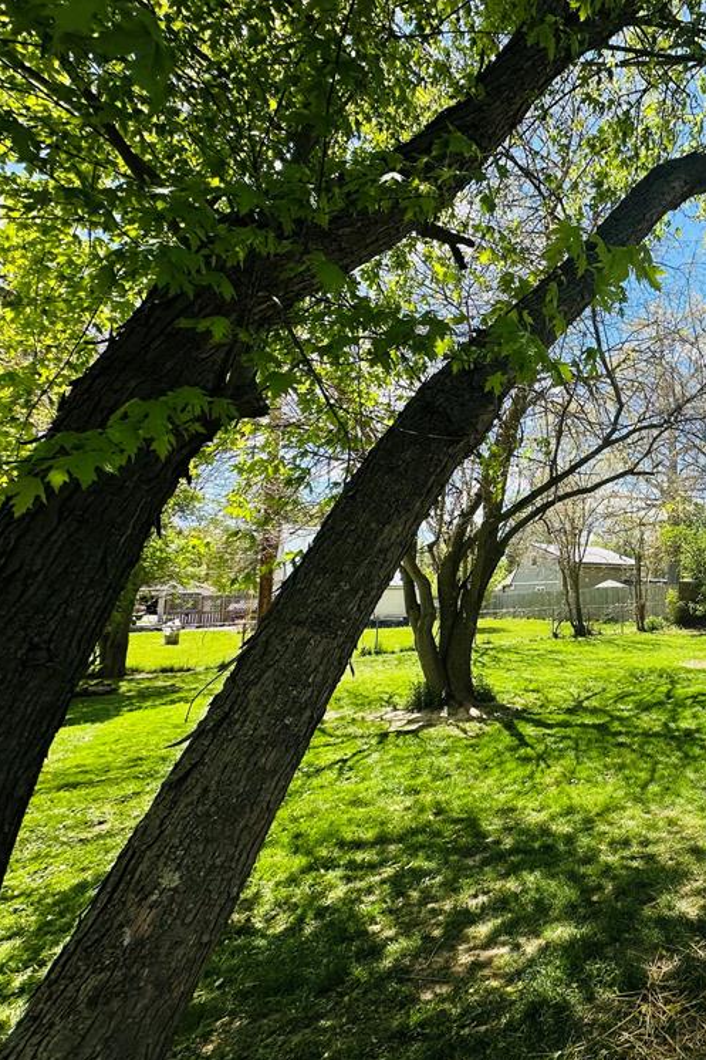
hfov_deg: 52.0
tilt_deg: +7.5
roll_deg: +0.2
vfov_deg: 84.0
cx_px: 673
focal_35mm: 20
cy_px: 521
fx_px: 589
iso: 50
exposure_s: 1/749
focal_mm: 2.22
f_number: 2.2
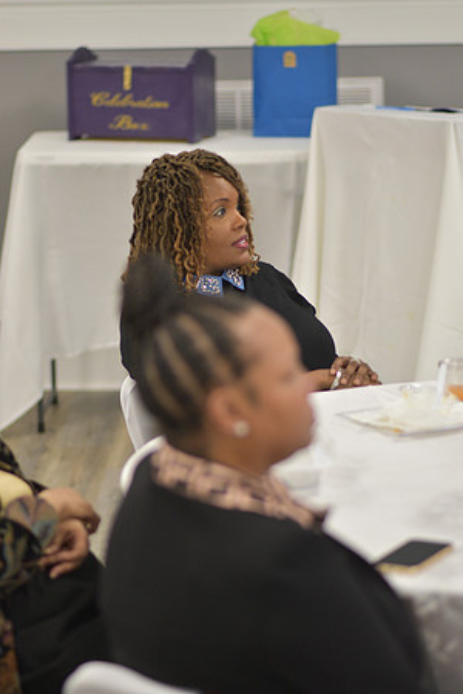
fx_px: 2459
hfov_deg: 10.8
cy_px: 347
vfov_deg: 16.1
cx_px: 232
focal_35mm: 128
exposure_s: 1/200
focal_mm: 85
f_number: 2
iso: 800
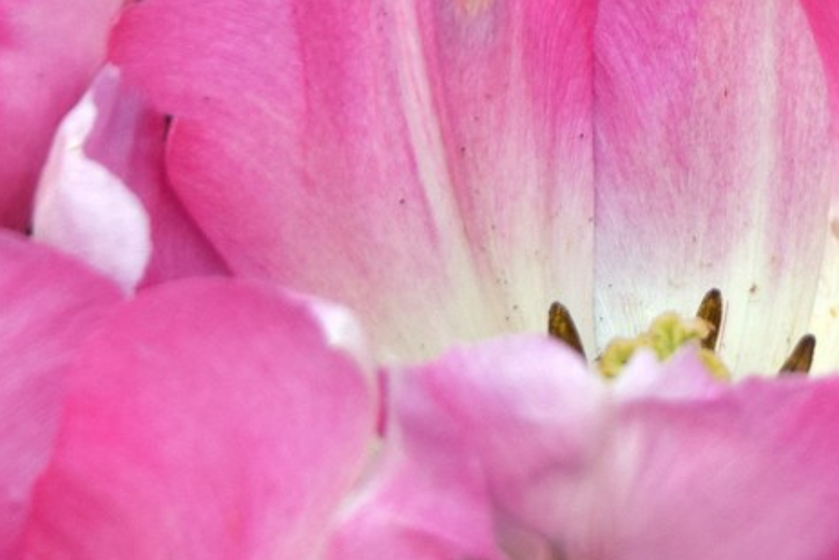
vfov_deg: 3.2
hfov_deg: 4.7
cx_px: 757
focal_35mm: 434
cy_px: -466
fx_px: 10117
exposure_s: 1/320
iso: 200
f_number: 9
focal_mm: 62
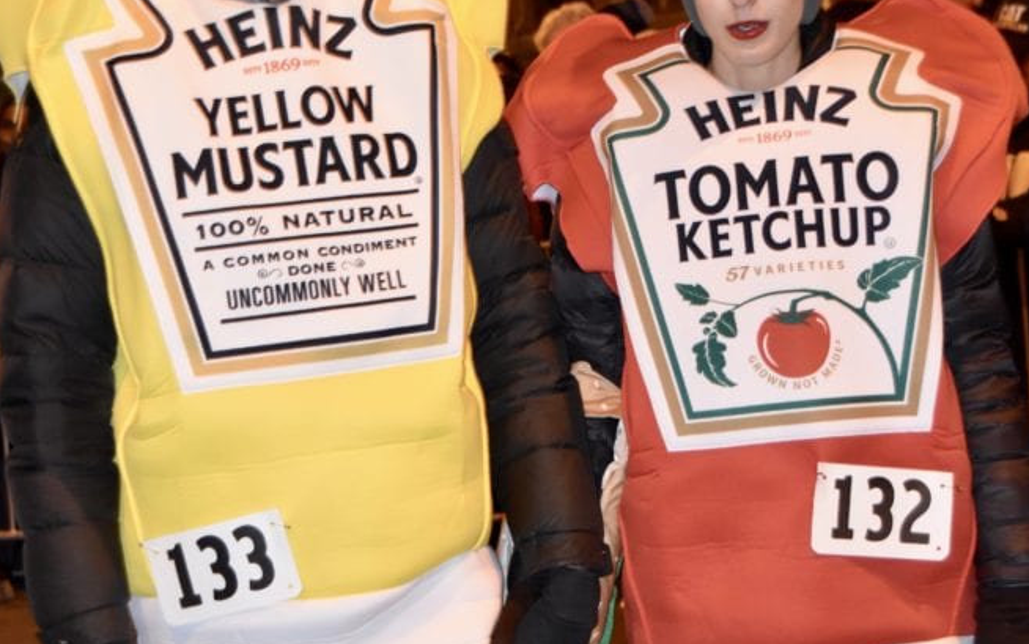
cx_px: 523
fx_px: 2552
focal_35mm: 91
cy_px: 373
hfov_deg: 22.8
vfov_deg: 14.4
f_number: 4.2
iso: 3200
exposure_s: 1/60
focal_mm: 38
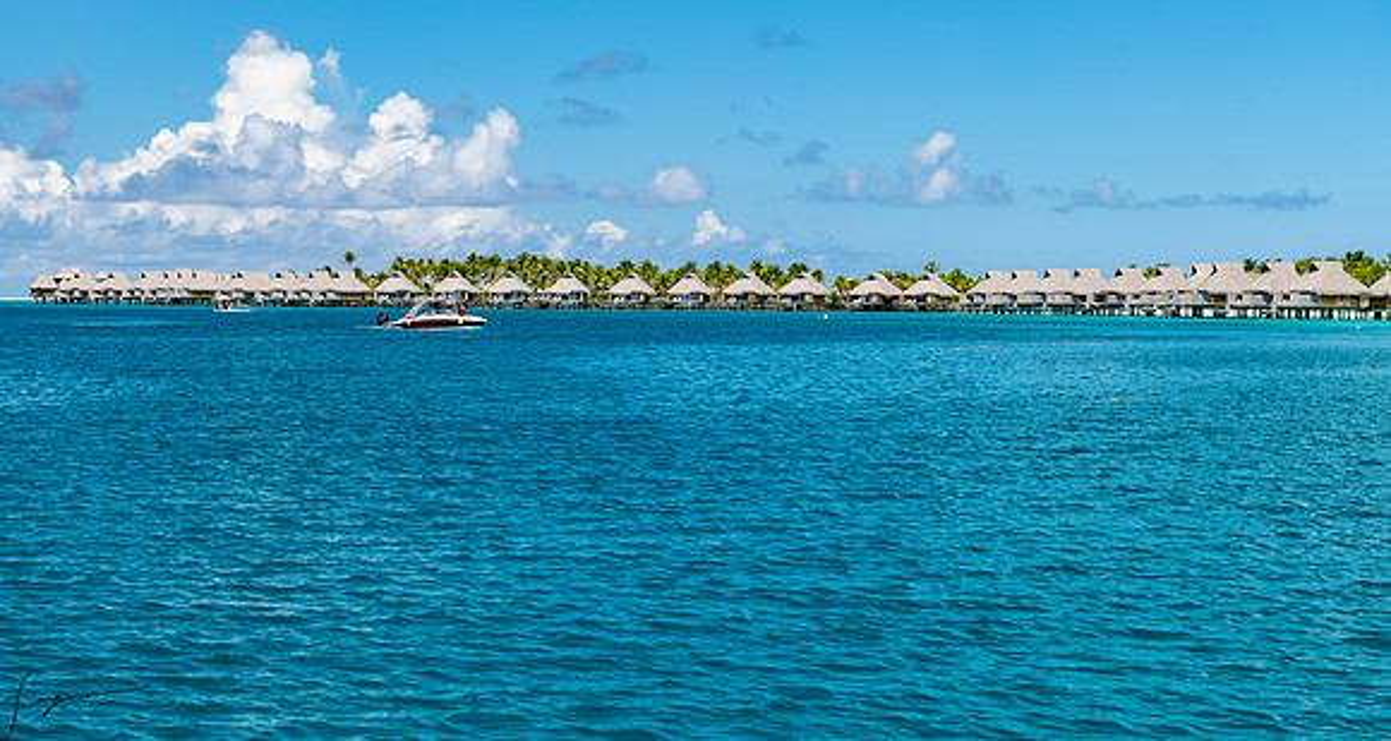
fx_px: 2753
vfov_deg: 15.3
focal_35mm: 76
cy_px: 327
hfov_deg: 28.4
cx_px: 694
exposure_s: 1/200
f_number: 8
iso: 160
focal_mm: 70
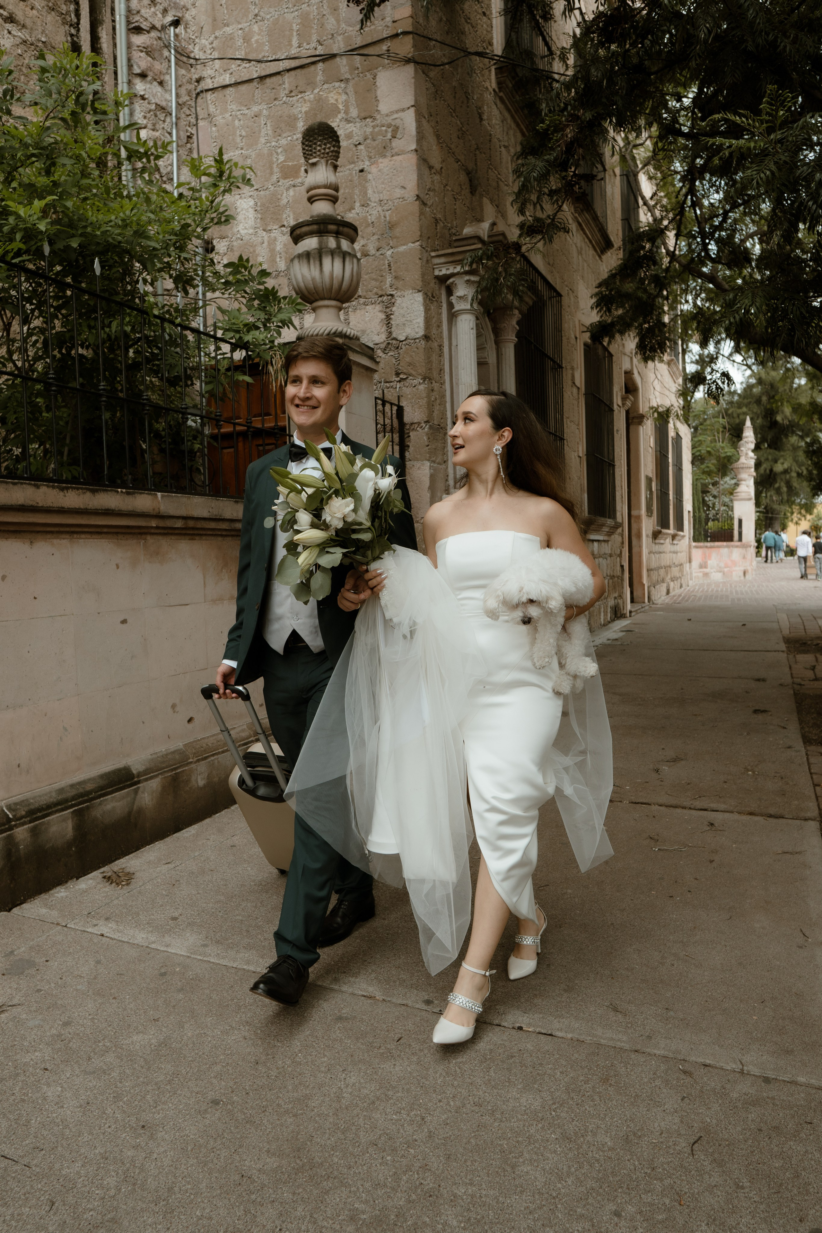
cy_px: 616
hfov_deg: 53.1
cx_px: 411
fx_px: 822
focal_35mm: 24
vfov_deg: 73.7
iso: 160
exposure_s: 1/320
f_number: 4
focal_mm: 16
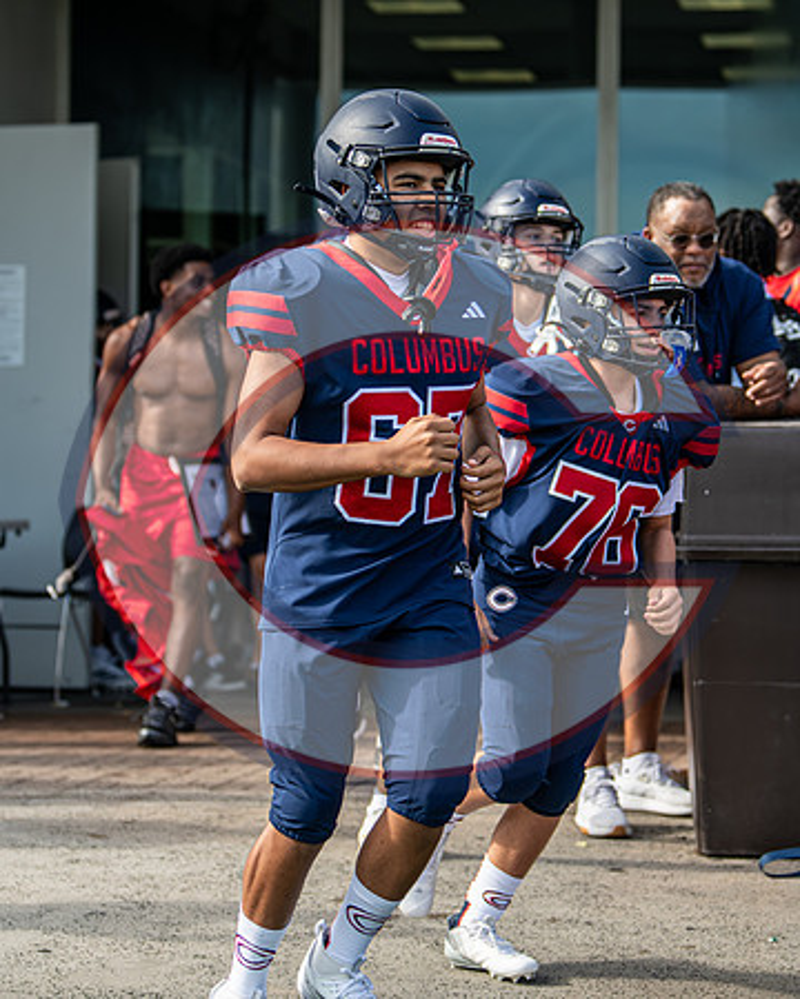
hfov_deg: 11.0
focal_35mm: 140
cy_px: 413
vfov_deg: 13.7
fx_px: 4155
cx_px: 436
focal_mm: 85
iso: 220
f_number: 2.8
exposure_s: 1/1250
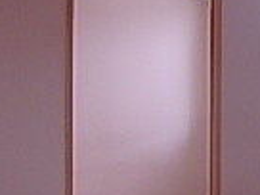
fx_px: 744
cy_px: 143
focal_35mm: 99
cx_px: 518
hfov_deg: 15.7
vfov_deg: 14.9
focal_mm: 3.7
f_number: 3.5
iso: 125
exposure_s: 1/80
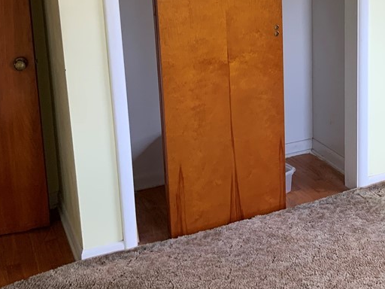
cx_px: 338
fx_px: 645
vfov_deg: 24.8
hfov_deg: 31.8
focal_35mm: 58
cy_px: 53
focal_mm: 3
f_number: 1.8
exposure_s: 1/120
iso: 40
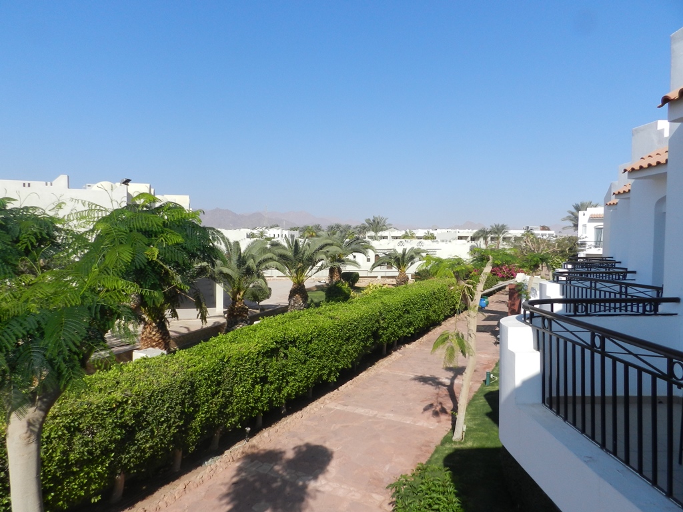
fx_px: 454
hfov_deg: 73.9
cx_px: 342
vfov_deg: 58.9
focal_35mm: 23
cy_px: 256
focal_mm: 4
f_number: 4.5
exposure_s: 1/1000
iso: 160
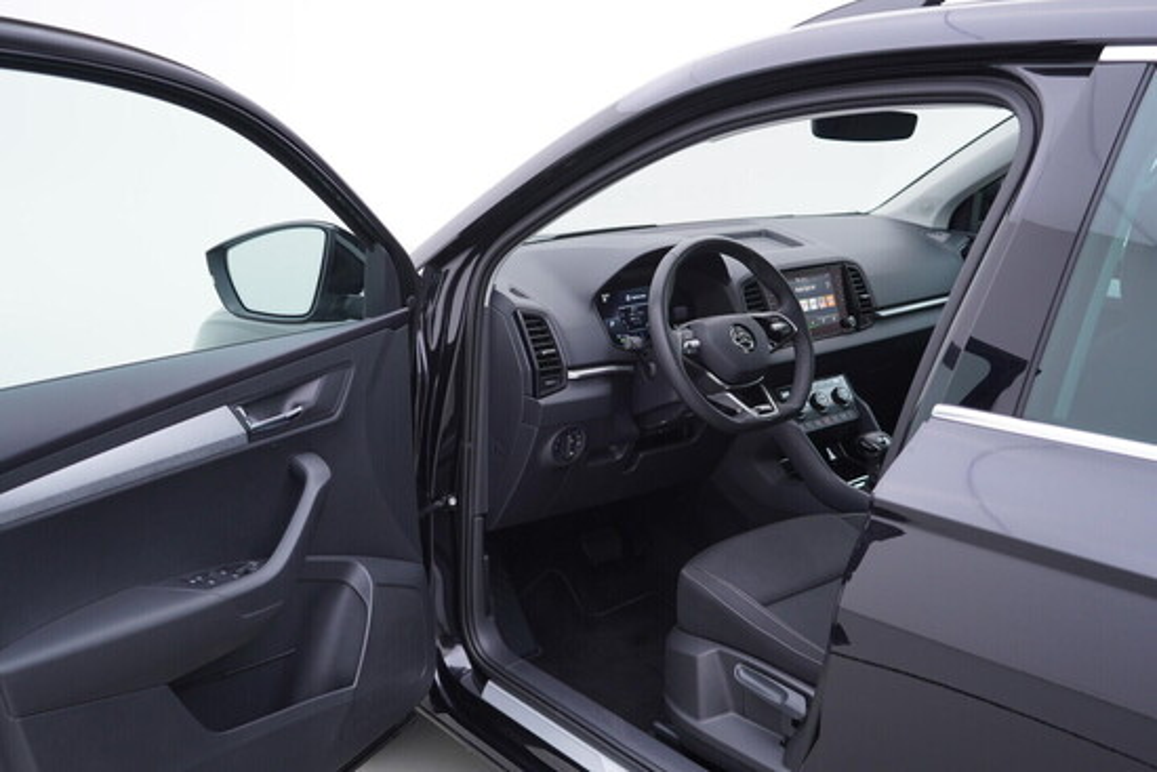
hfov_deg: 53.1
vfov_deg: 36.9
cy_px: 386
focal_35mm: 36
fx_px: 1157
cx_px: 578
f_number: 3.2
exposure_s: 1/50
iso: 125
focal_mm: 24
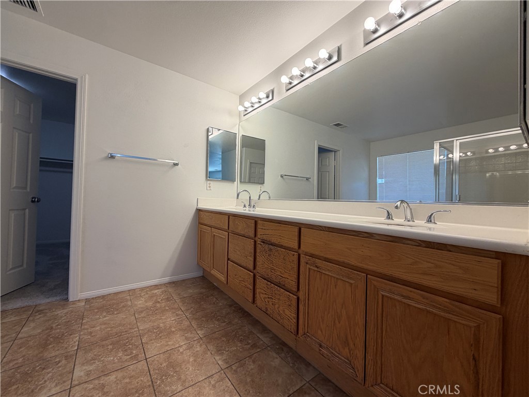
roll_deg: -1.3
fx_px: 214
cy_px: 198
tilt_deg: +0.6
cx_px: 264
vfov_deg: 85.7
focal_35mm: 14
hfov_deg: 102.1
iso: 64
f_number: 2.2
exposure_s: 1/120
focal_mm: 2.22
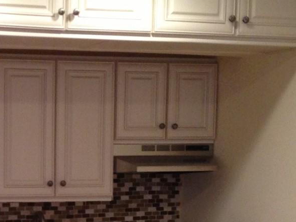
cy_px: 242
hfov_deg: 16.4
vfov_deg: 12.7
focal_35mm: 115
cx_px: -65
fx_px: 983
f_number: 2.4
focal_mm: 4.13
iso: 160
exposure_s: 1/20
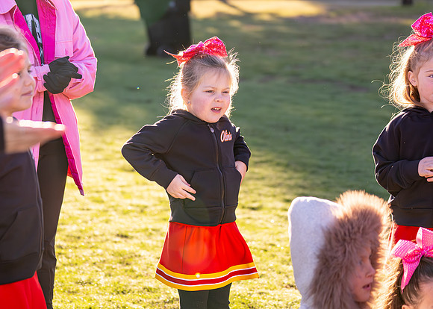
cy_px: 140
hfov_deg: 20.7
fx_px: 1182
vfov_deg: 14.9
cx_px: 161
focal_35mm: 96
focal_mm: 70
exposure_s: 1/2000
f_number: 2.8
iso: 500
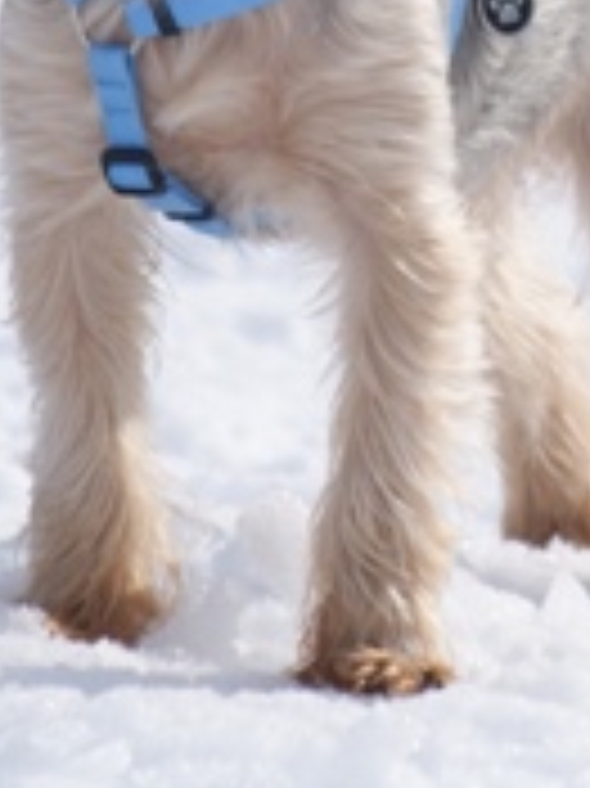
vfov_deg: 2.4
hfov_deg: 1.8
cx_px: 261
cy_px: -18
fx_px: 18931
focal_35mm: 832
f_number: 6.3
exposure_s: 1/640
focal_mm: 210
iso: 100
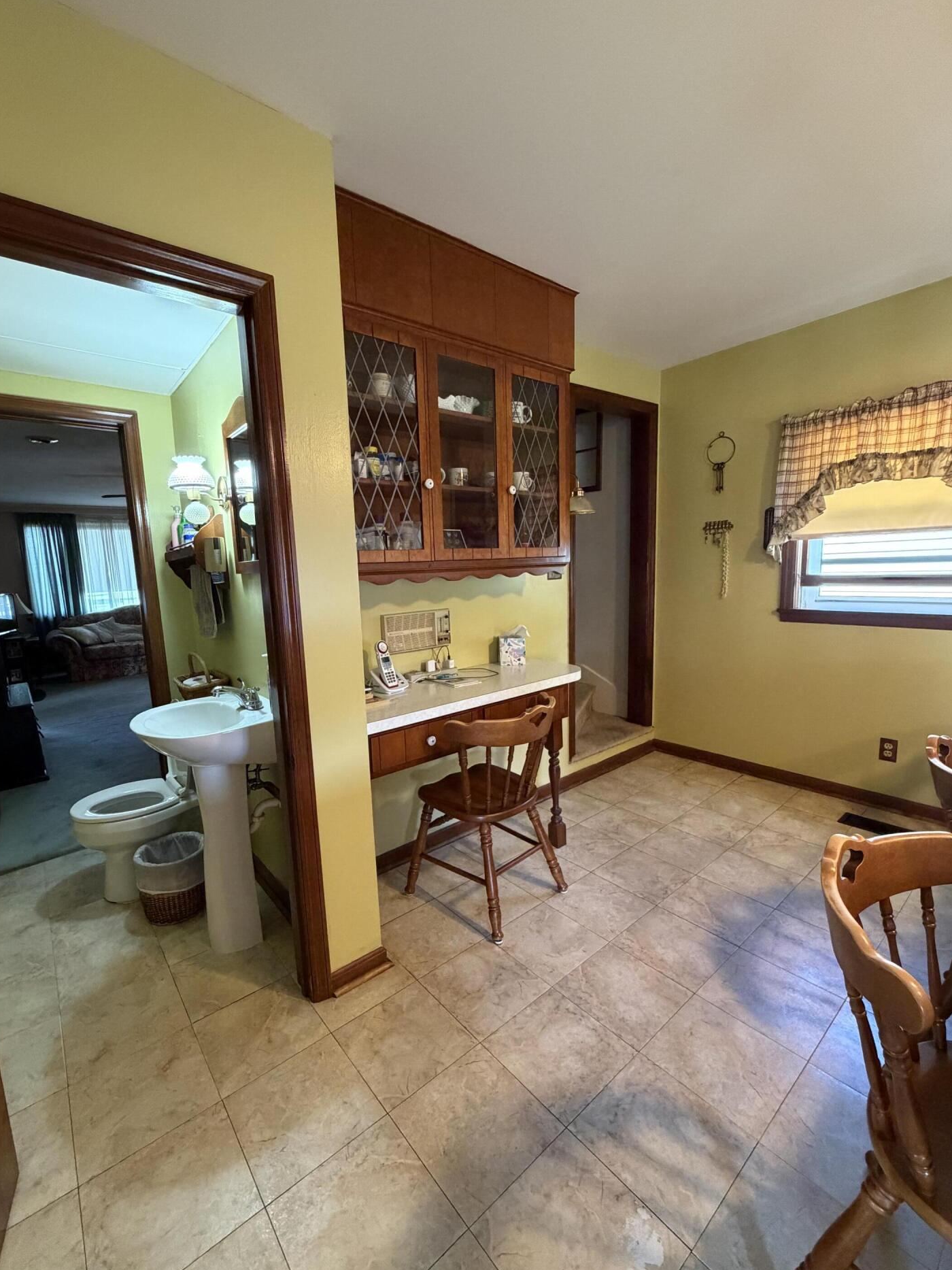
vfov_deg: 98.2
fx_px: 550
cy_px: 652
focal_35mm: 15
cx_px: 448
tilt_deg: -8.8
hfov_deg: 81.7
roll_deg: +2.1
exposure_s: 1/60
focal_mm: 2.22
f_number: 2.2
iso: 500
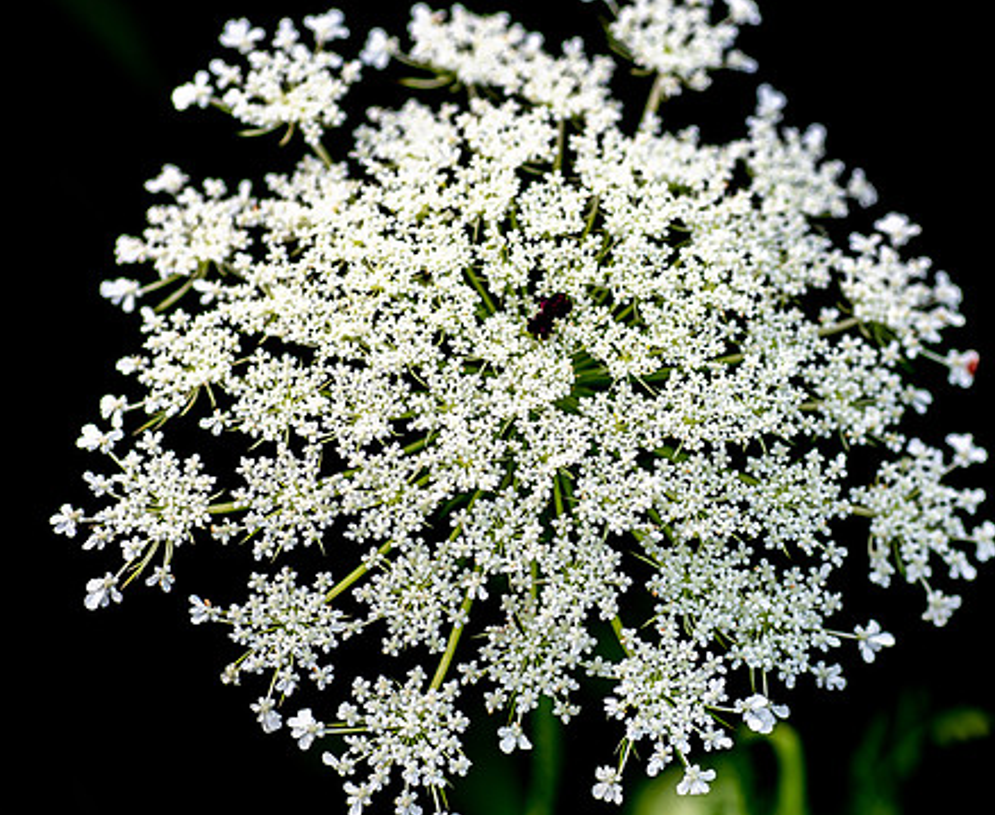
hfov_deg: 14.8
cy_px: 379
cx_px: 672
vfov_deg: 12.1
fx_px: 3835
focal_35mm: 129
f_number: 8
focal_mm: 90
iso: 200
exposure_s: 1/60
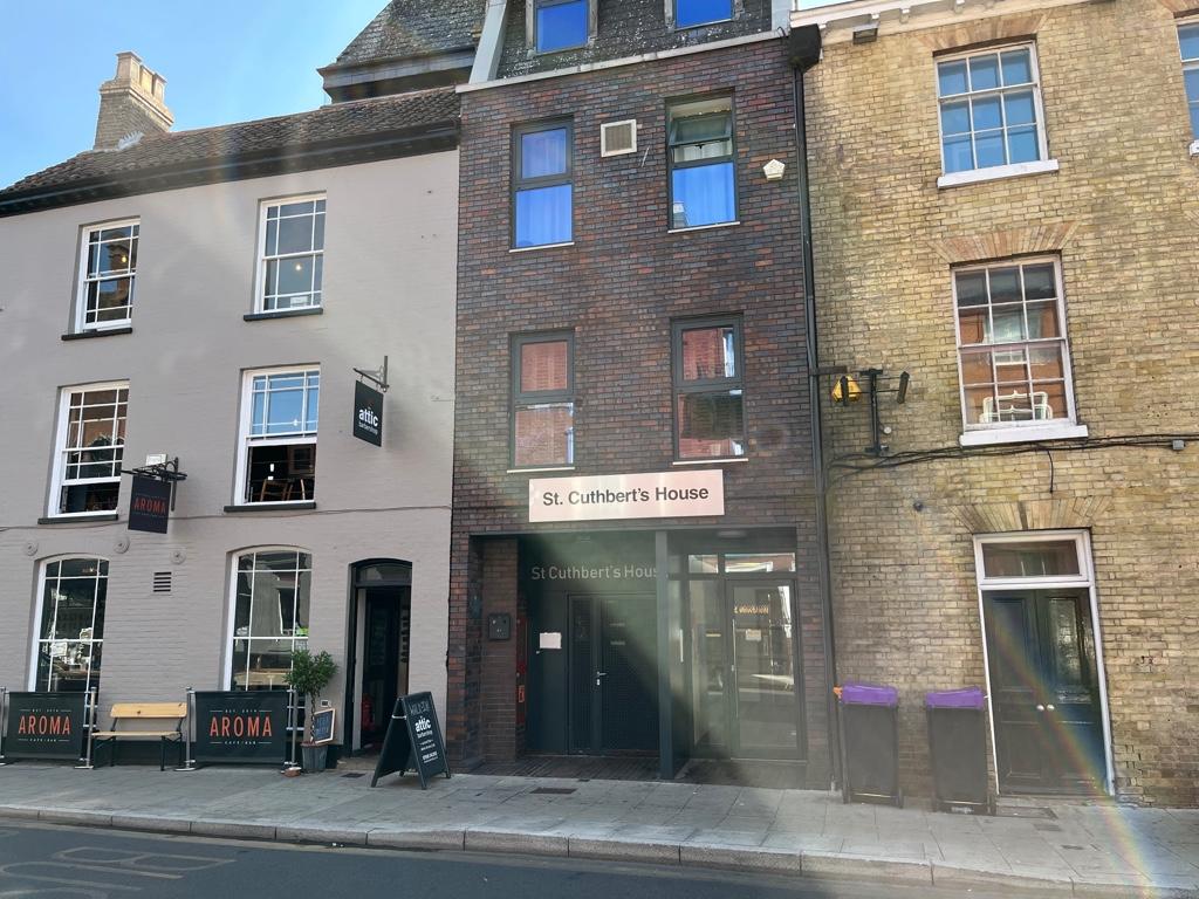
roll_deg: +0.4
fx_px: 901
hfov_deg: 67.3
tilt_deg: +11.2
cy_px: 450
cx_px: 600
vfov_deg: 53.1
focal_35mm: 26
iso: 50
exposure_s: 1/676
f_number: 1.6
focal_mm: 5.1
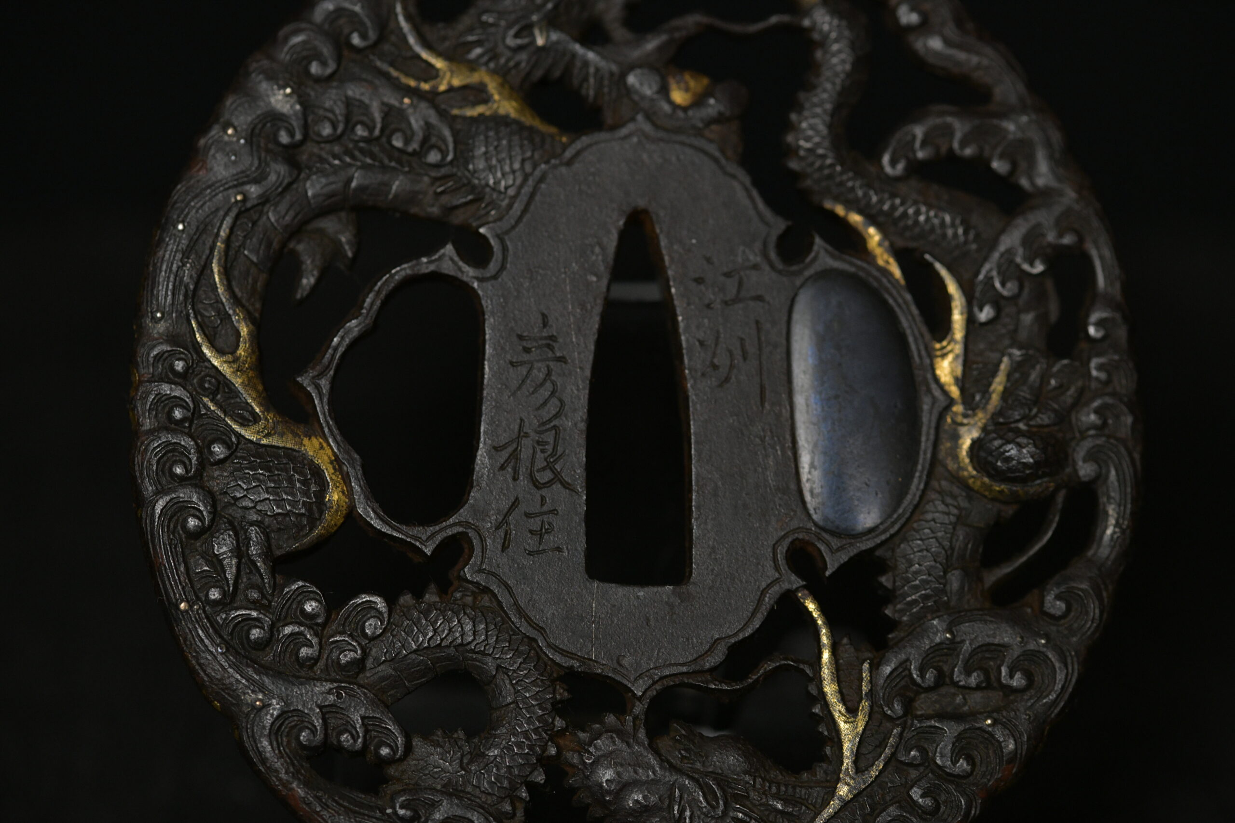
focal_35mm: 105
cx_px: 618
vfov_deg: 13.0
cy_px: 412
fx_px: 3602
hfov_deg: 19.5
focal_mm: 105
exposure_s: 1/125
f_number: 8
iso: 2200
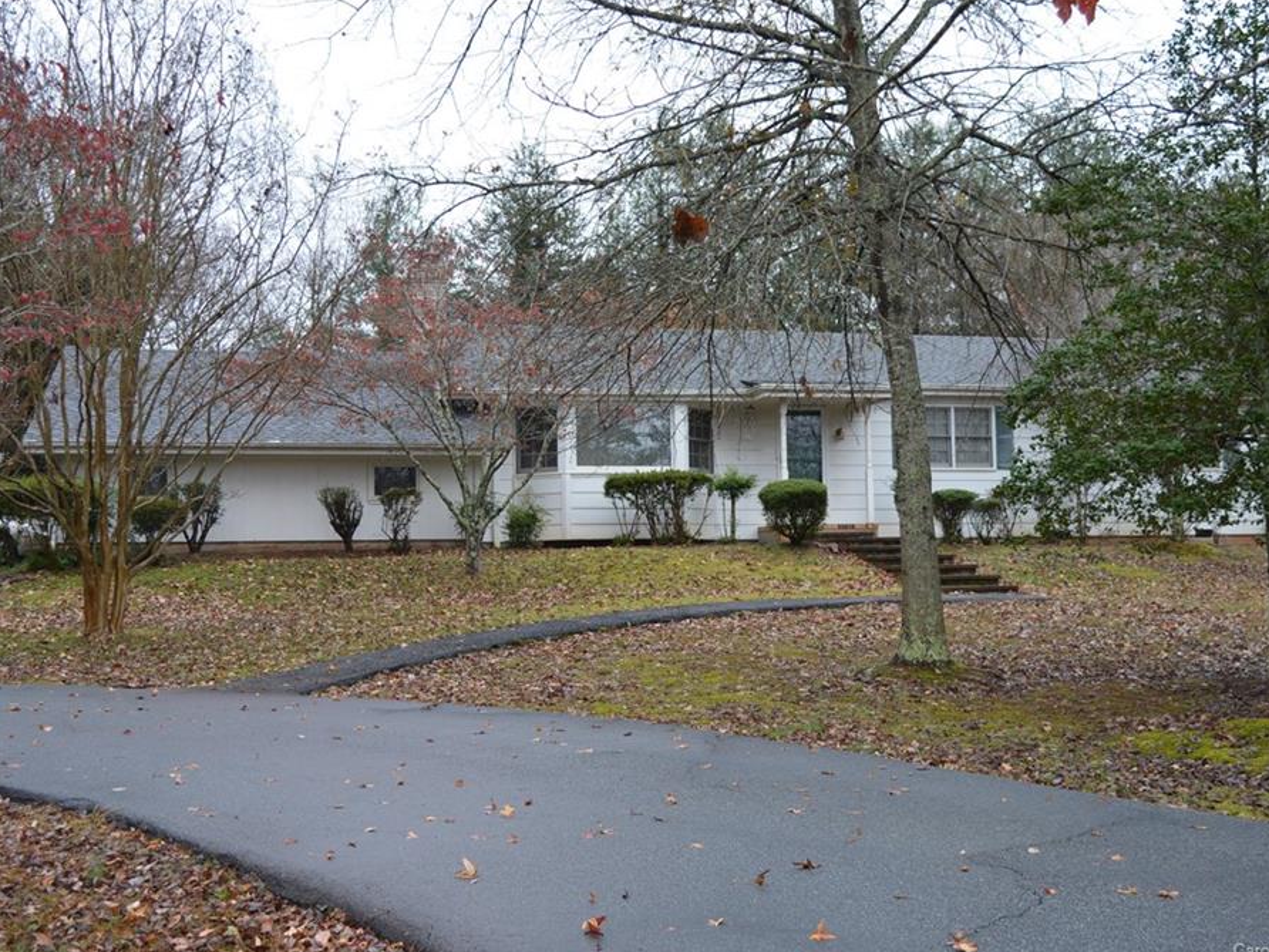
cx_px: 659
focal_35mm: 43
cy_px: 480
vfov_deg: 33.6
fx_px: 1576
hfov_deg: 43.8
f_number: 5.6
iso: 140
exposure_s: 1/125
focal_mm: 26
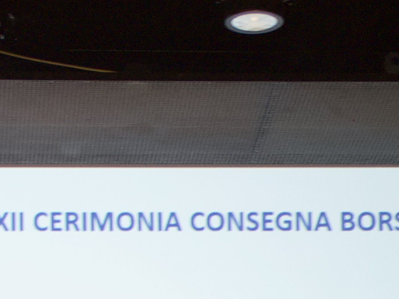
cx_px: 78
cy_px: 826
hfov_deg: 8.6
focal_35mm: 229
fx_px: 2639
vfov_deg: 6.1
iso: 2000
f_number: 3.2
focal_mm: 36
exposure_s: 1/50
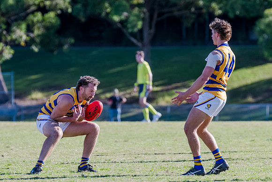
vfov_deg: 3.1
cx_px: 124
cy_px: 56
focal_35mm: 438
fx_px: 3310
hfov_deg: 4.7
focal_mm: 310
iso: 800
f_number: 5.6
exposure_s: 1/1600
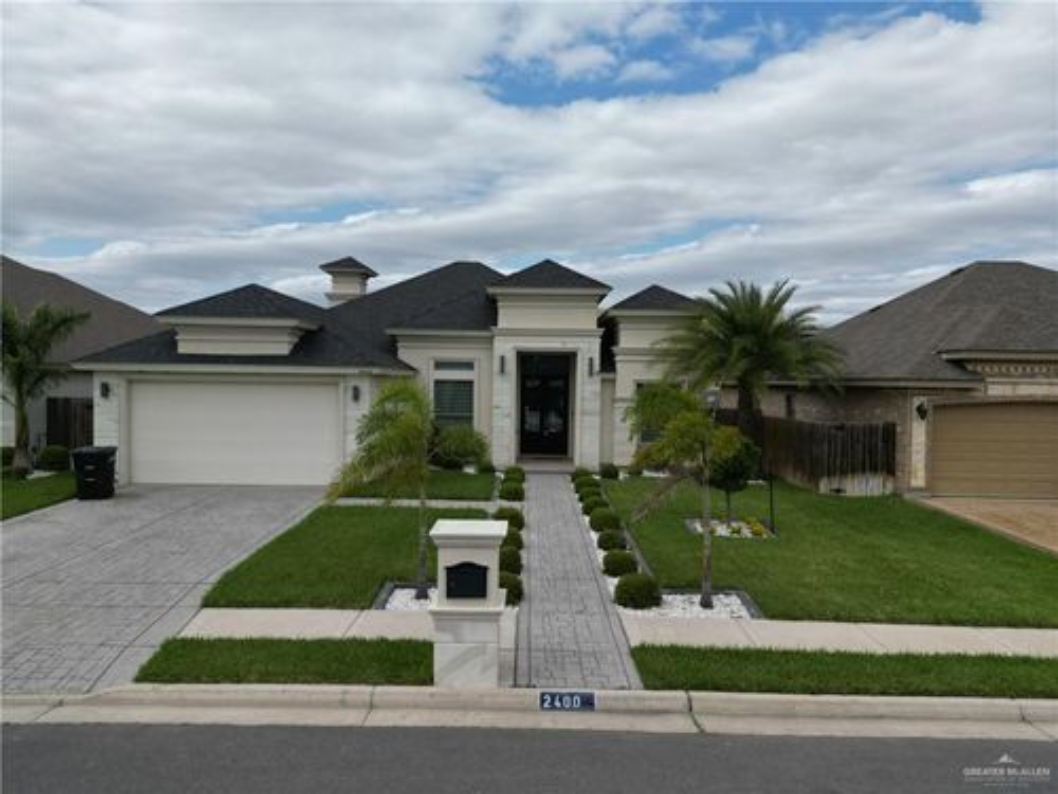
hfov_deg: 71.6
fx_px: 734
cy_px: 397
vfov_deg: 56.8
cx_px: 529
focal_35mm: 24
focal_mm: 6.72
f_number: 1.7
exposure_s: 1/4000
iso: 110
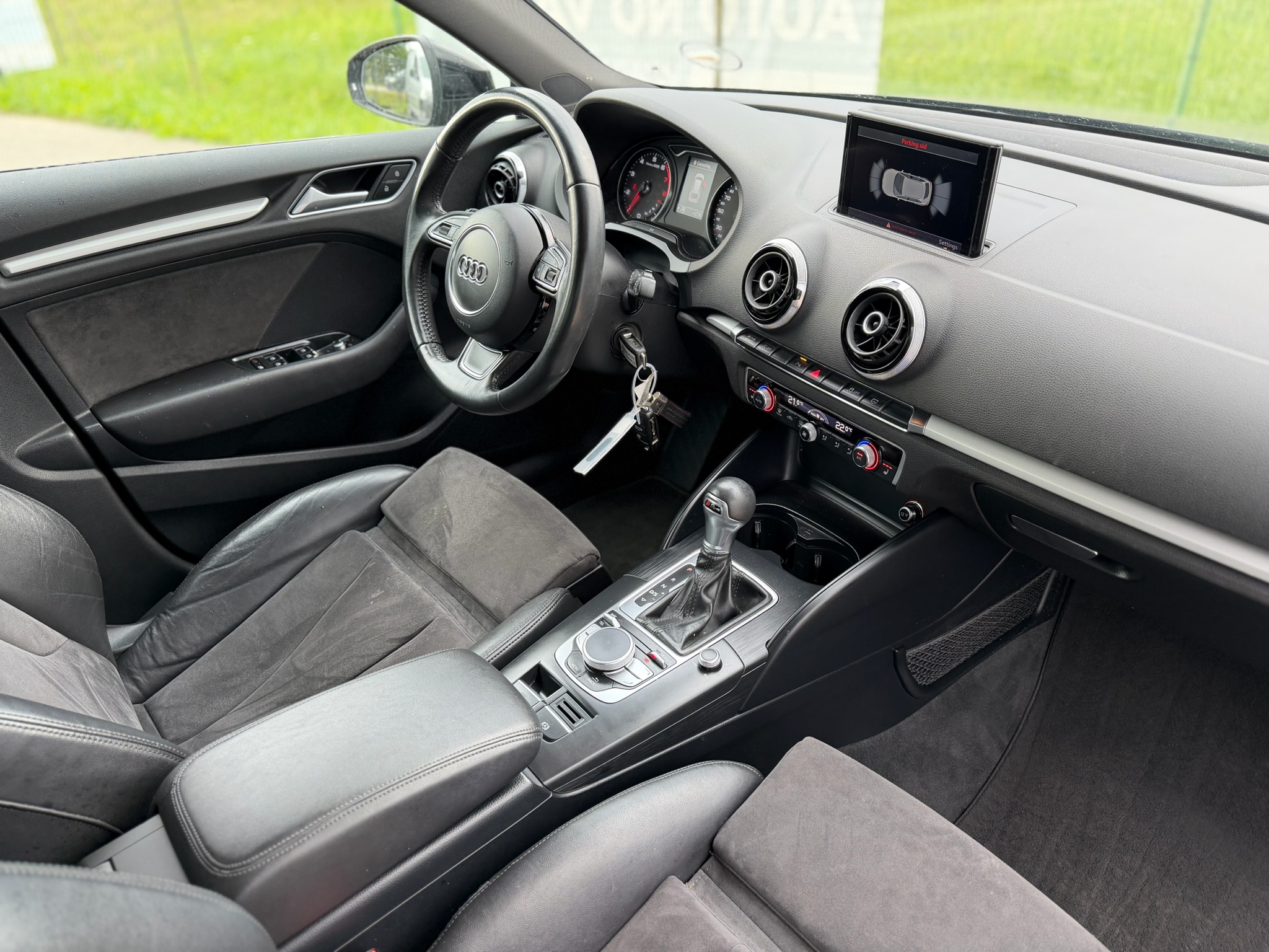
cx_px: 634
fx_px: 880
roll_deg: +2.9
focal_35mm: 24
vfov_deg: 56.8
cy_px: 476
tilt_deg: -32.6
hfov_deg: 71.6
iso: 160
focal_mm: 6.76
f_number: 1.78
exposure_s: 1/121
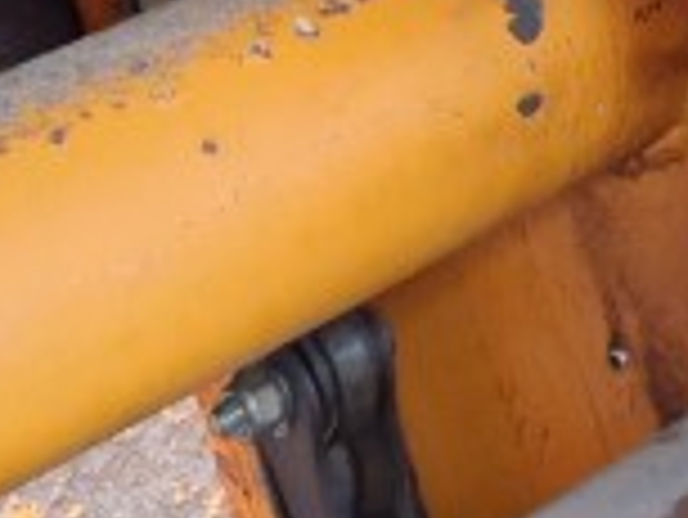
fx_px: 3063
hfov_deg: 12.7
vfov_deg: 8.7
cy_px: -761
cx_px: 607
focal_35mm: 154
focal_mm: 5.4
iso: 800
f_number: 1.8
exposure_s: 1/100
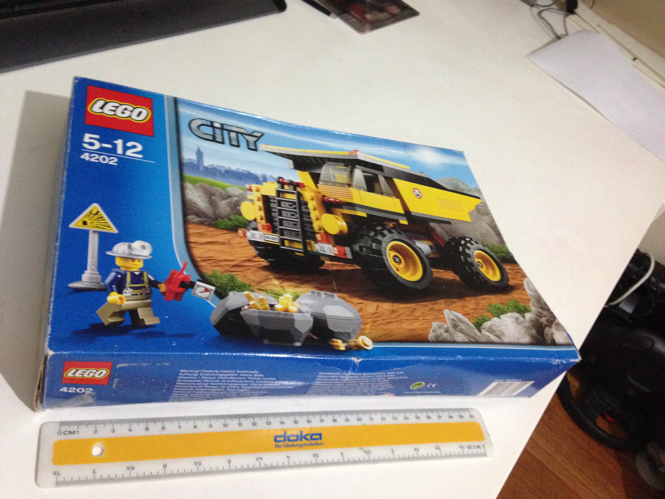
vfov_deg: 42.9
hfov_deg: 55.4
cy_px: 250
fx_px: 634
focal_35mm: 33
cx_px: 332
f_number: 2.4
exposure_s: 1/15
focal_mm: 4.12
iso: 500
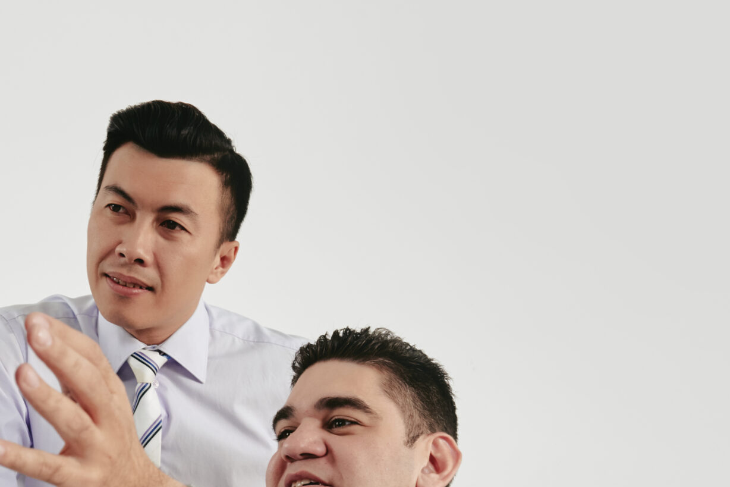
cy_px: 441
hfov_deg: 27.7
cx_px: 300
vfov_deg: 18.4
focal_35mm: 73
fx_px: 1480
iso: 560
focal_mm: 35
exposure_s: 1/125
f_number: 8
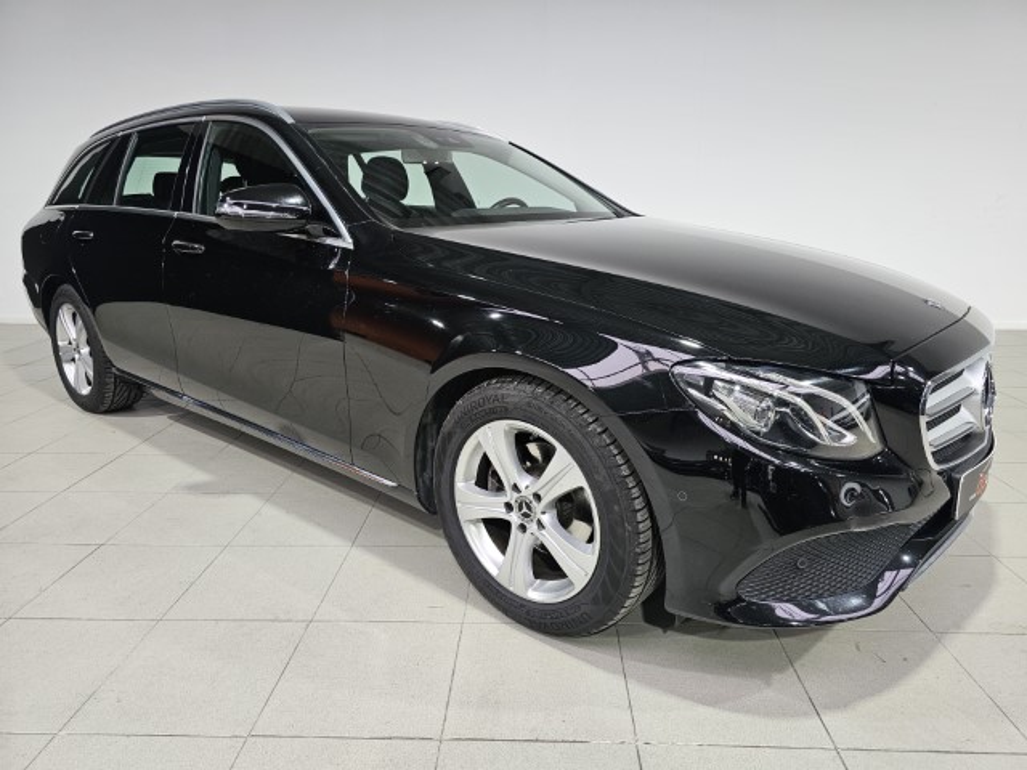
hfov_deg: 73.9
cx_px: 514
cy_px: 385
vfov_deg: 58.9
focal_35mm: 23
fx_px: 682
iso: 200
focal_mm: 6.3
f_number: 1.7
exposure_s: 1/180
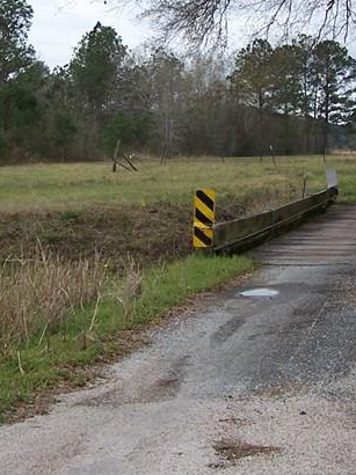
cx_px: 104
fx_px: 1304
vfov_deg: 20.6
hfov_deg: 15.5
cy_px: 156
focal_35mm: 95
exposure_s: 1/500
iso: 80
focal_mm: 6.3
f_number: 2.8
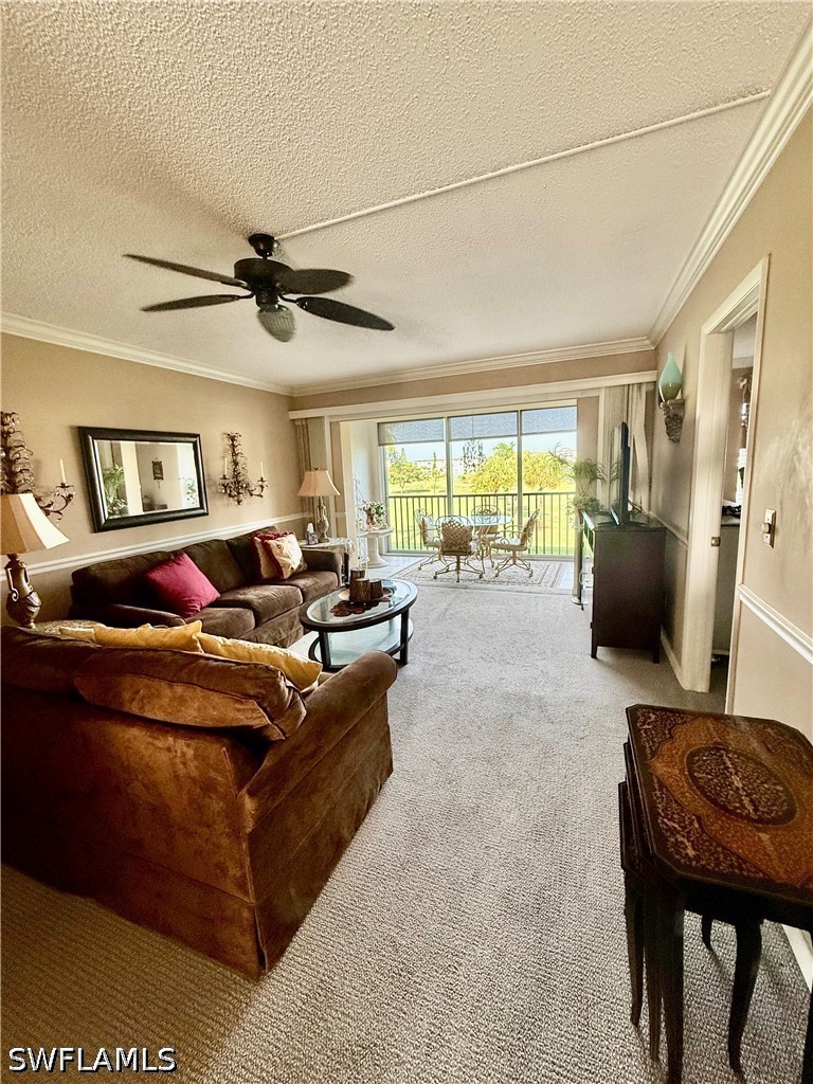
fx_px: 438
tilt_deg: -9.2
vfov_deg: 102.1
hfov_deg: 85.7
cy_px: 542
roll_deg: +2.8
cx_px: 406
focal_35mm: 14
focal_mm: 2.22
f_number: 2.2
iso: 125
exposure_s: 1/99
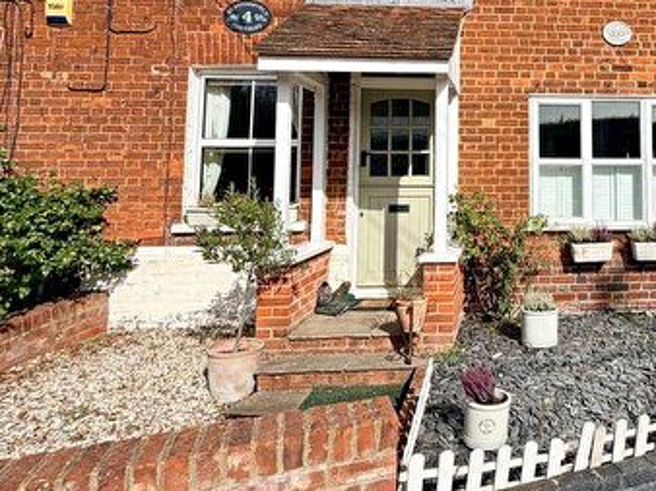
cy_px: 137
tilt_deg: +5.4
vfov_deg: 46.8
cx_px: 547
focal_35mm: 29
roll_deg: +1.4
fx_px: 549
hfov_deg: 56.1
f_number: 2.2
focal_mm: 2.22
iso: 20
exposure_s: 1/1068
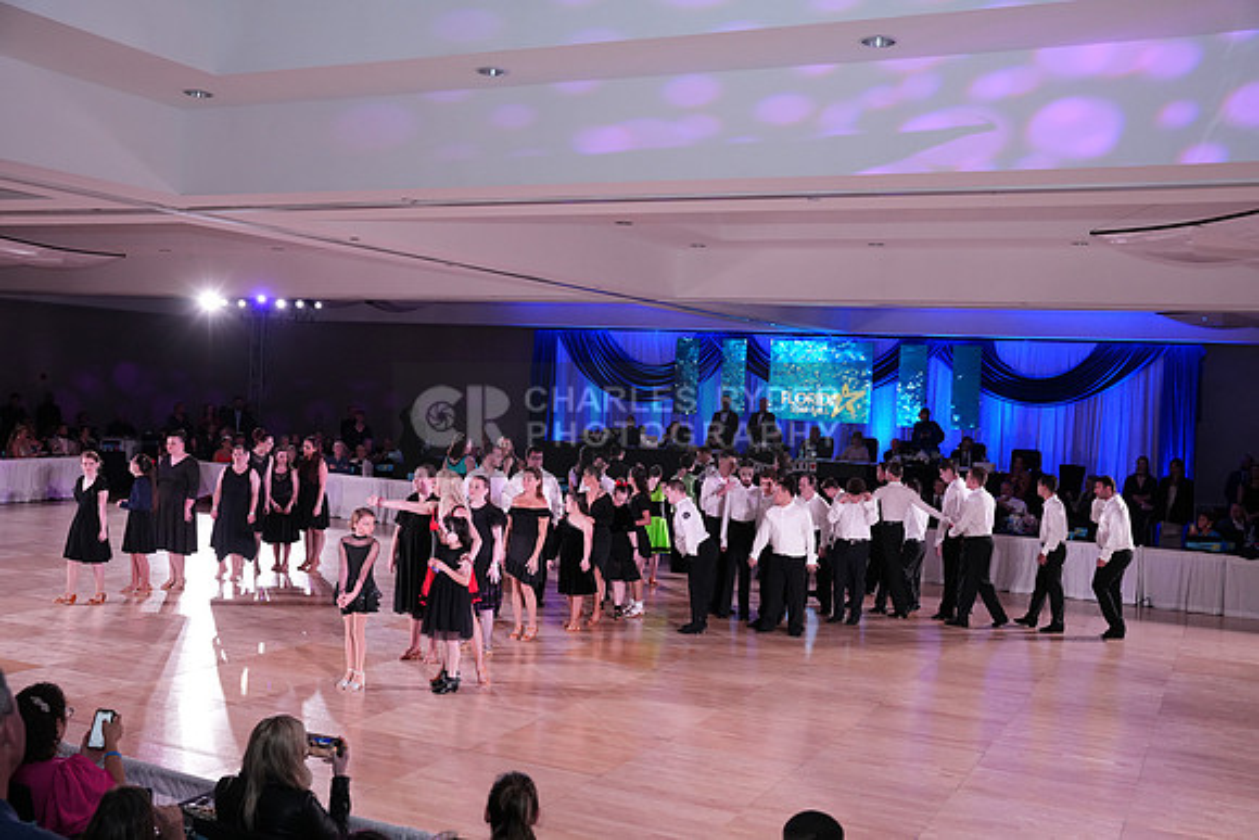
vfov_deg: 36.6
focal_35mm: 36
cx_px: 630
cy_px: 420
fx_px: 1270
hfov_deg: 52.7
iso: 2000
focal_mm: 36.3
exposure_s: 1/200
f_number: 4.5
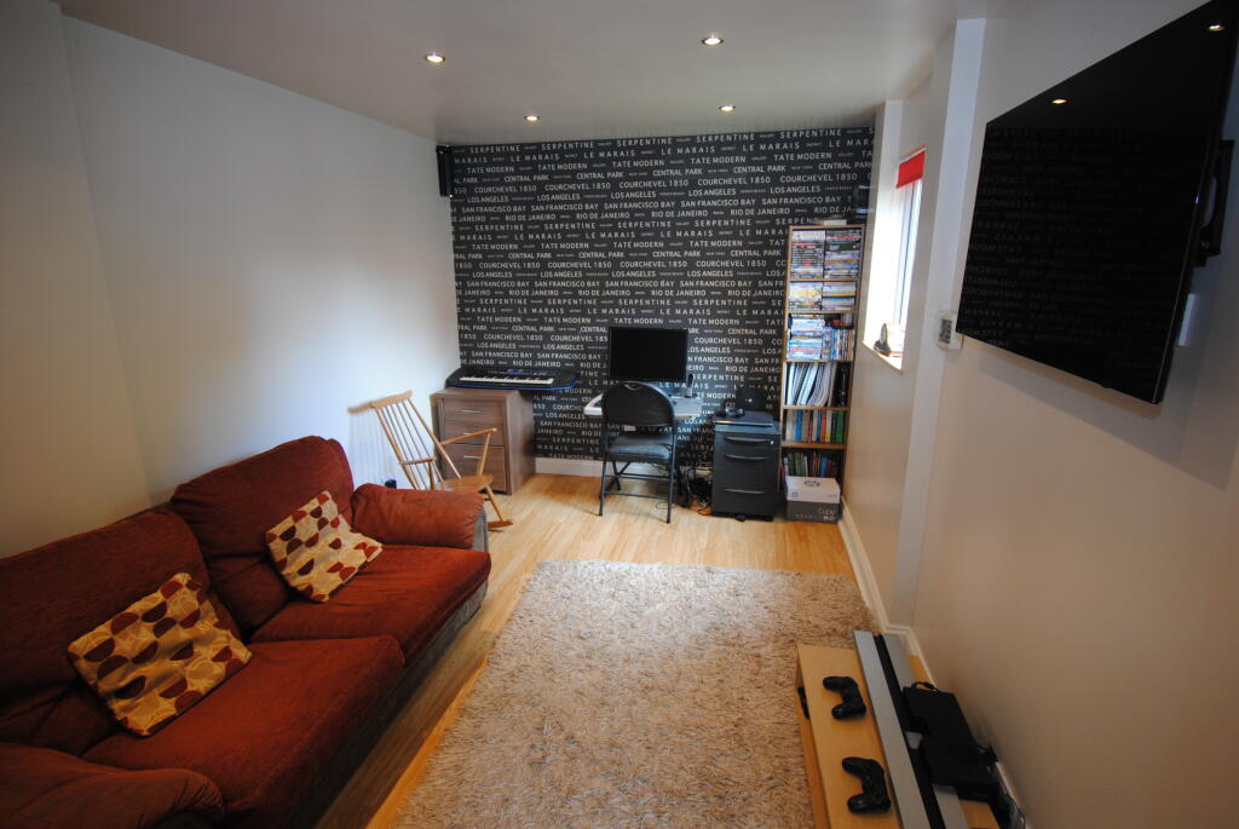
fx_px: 594
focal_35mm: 17
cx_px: 620
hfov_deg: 92.4
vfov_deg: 69.8
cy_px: 414
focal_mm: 11.5
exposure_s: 1/15
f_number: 4.8
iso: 400
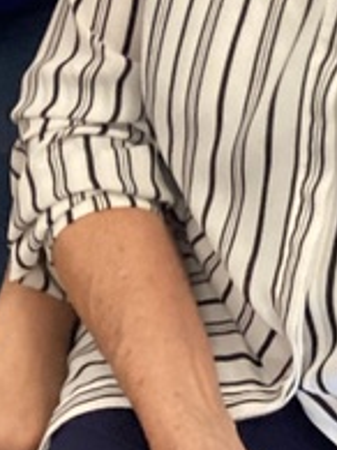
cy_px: -127
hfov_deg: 11.7
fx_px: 1650
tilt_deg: -29.6
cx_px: 152
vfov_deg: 14.9
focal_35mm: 127
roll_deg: -3.6
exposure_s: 1/50
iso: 400
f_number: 2.4
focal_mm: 3.3
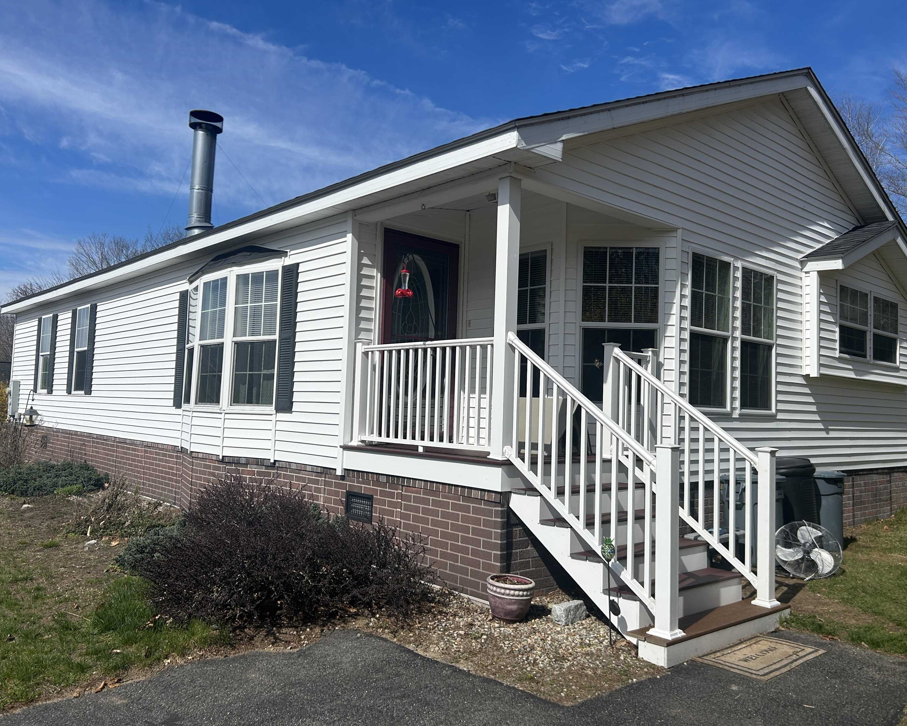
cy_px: 355
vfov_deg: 51.5
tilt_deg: +2.9
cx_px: 490
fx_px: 752
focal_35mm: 28
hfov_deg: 62.1
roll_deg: -1.6
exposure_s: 1/8000
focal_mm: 5.7
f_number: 1.5
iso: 50
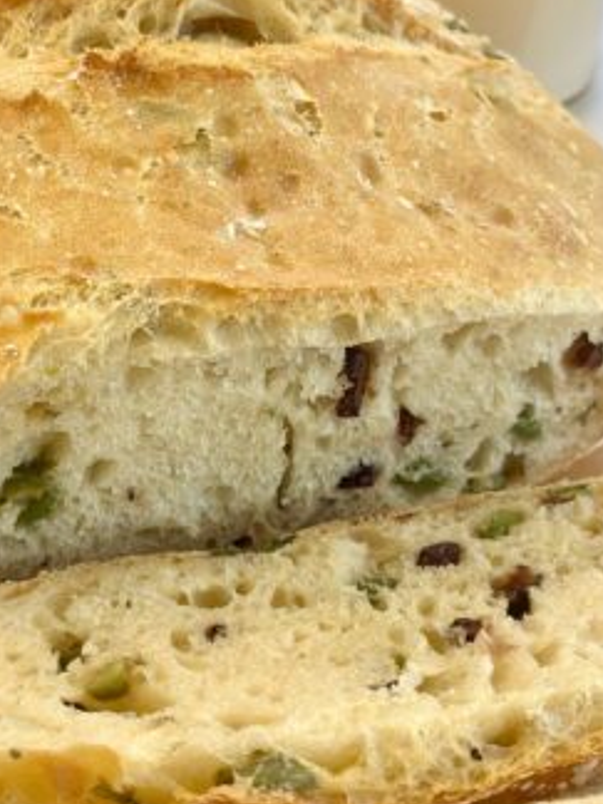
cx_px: 244
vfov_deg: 26.3
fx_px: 1719
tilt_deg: -39.2
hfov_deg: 19.9
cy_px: 352
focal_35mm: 74
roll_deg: -2.6
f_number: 1.78
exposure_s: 1/120
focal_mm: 6.86
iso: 80
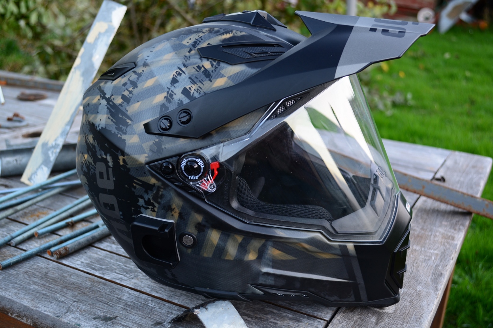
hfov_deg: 48.5
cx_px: 245
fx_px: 548
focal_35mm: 40
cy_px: 164
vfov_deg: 33.4
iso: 250
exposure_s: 1/30
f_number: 4.2
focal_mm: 26
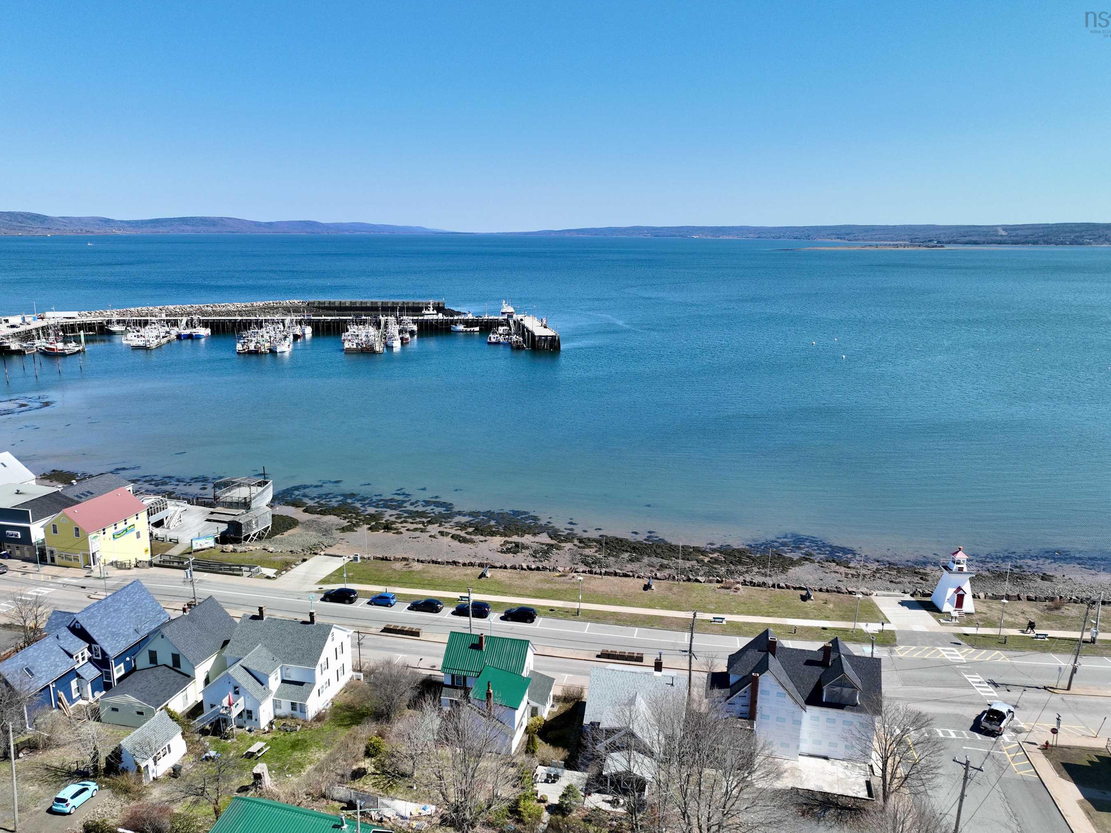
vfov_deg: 51.2
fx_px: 867
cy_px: 466
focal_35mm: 27
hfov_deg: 65.3
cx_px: 529
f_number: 2.8
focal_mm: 12.29
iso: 100
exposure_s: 1/1600
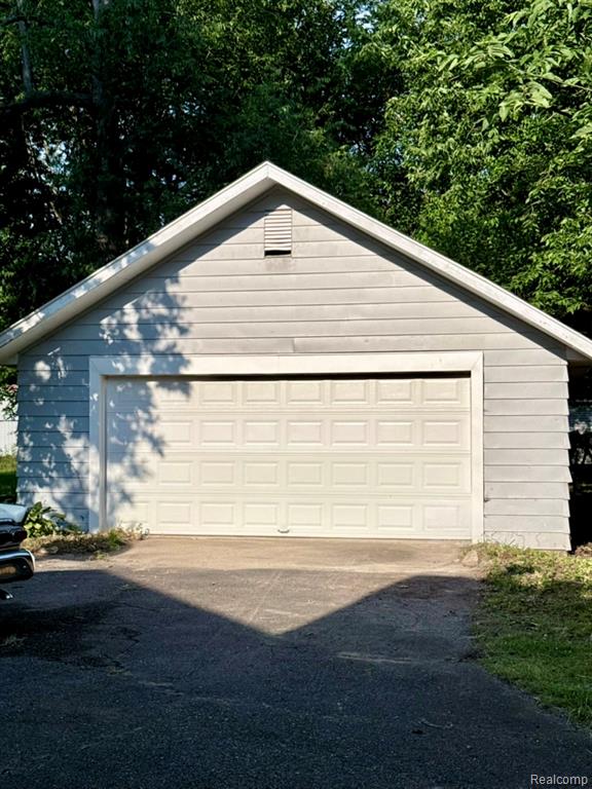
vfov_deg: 39.7
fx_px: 1095
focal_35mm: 48
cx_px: 296
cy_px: 394
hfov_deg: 30.3
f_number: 1.78
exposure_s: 1/7874
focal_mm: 6.76
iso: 64
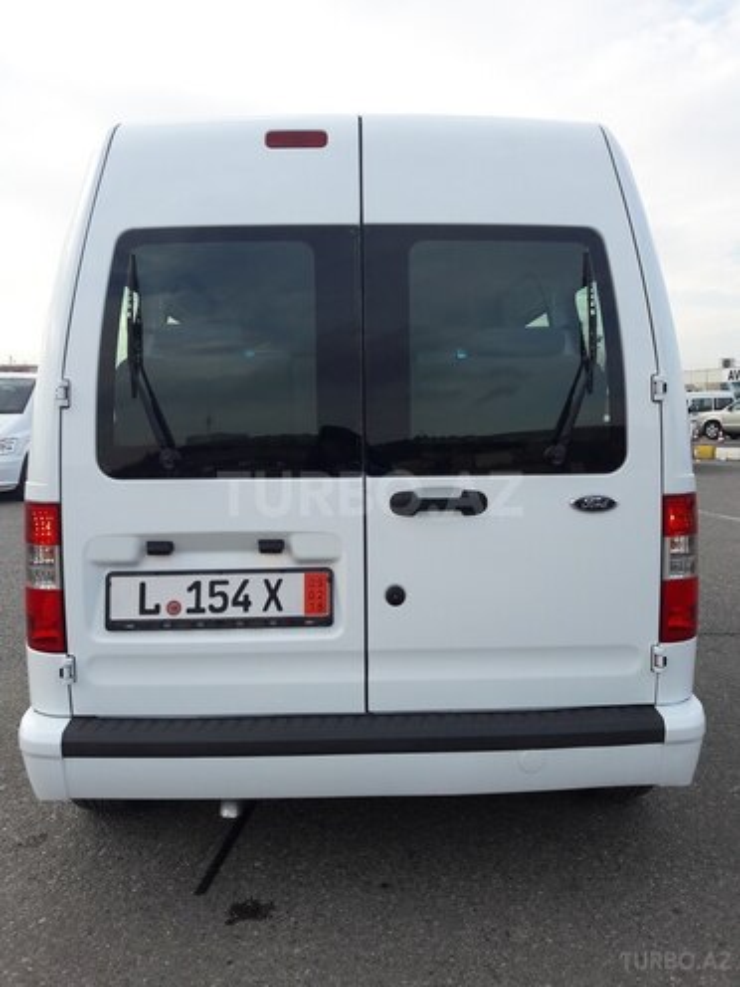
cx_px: 370
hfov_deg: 49.7
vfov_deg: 63.4
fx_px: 798
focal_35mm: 28
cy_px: 494
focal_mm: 3.7
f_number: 1.9
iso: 40
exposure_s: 1/513
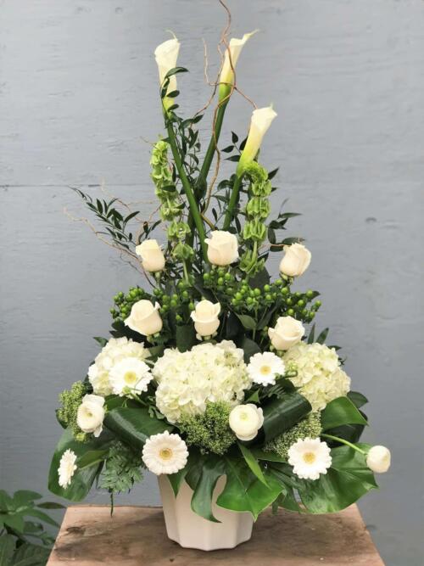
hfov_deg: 25.7
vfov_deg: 33.8
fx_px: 931
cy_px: 283
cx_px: 212
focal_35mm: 57
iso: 20
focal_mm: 6.6
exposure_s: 1/120
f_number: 2.8
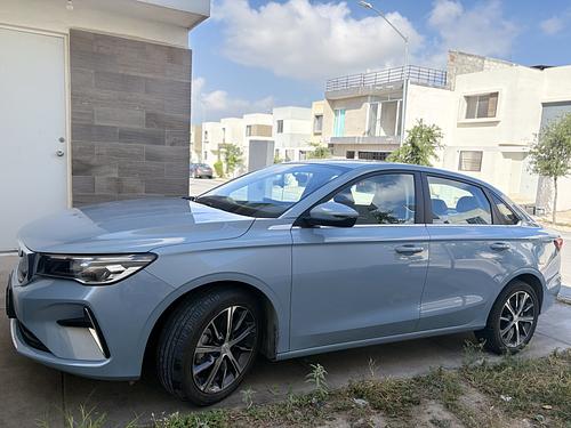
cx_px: 286
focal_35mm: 26
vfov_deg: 53.1
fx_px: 429
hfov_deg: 67.3
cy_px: 214
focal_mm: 5.96
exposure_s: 1/2747
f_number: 1.6
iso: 50
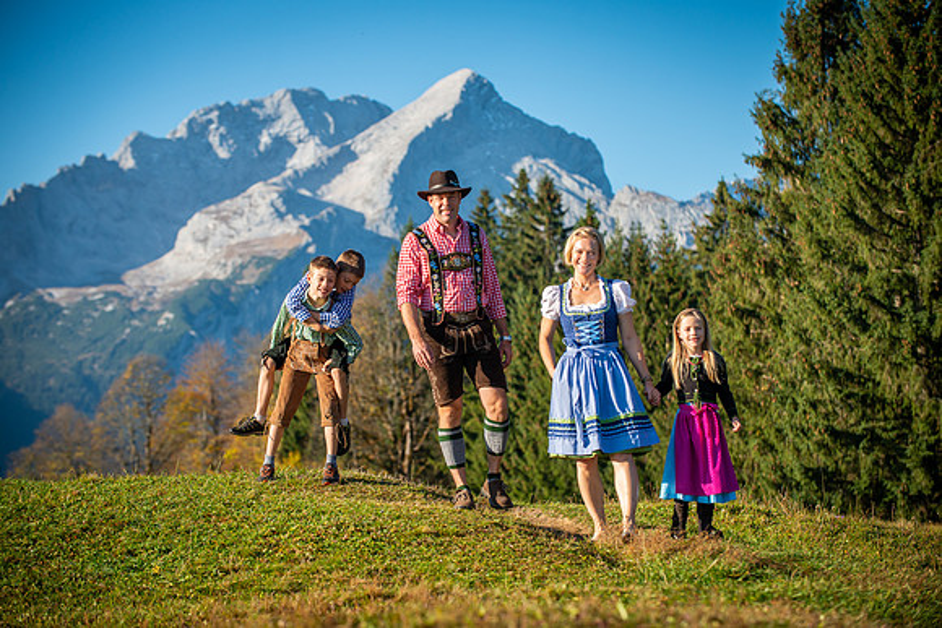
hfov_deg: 17.6
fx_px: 3036
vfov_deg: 11.8
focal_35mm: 116
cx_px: 471
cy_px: 314
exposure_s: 1/1000
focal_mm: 116
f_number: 5
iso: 200
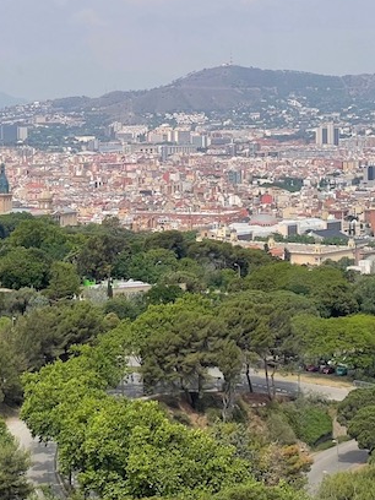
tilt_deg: -3.5
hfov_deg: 14.5
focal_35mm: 102
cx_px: 162
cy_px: 143
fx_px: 1473
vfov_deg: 19.2
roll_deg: +1.1
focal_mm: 6
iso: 25
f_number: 2
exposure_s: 1/1020
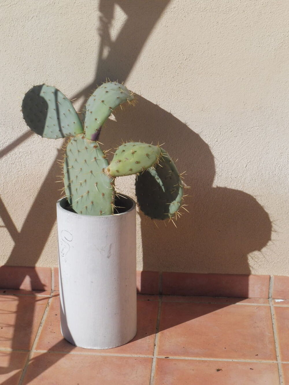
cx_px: 144
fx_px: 1002
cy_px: 192
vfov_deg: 21.8
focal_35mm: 90
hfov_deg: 16.4
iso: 100
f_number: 7.1
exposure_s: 1/640
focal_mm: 16.1
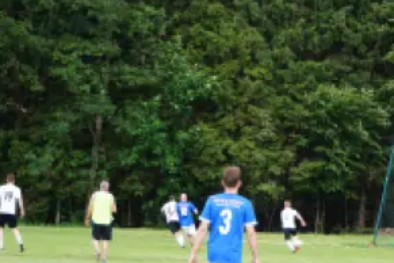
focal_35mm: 144
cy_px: 205
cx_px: 343
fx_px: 1576
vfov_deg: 9.5
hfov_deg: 14.1
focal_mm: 70
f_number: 5.6
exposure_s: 1/80
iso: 200
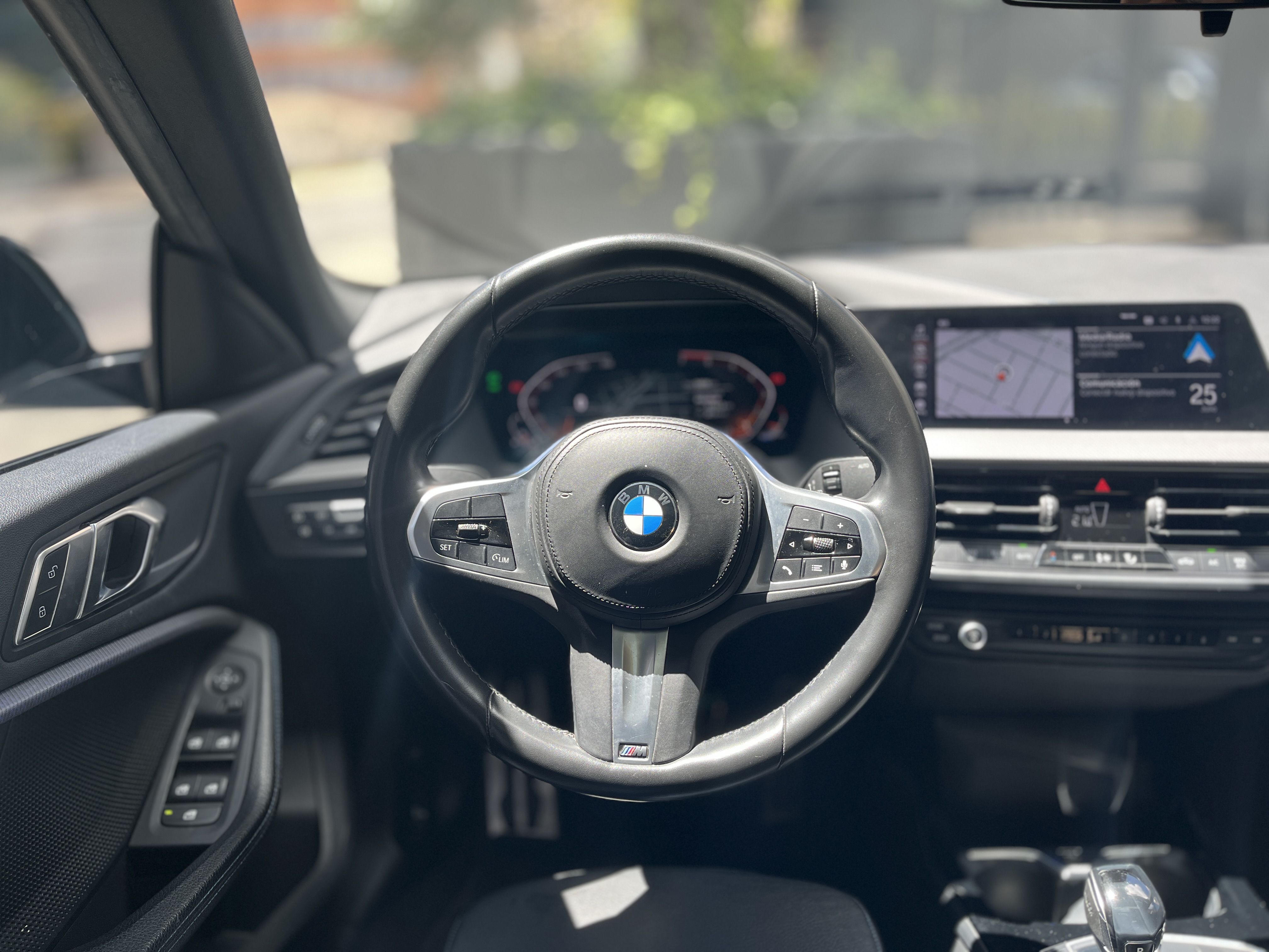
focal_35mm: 26
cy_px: 476
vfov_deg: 53.1
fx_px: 953
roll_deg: +1.1
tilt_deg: -17.4
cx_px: 634
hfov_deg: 67.3
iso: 40
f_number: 1.6
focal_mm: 5.1
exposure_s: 1/203
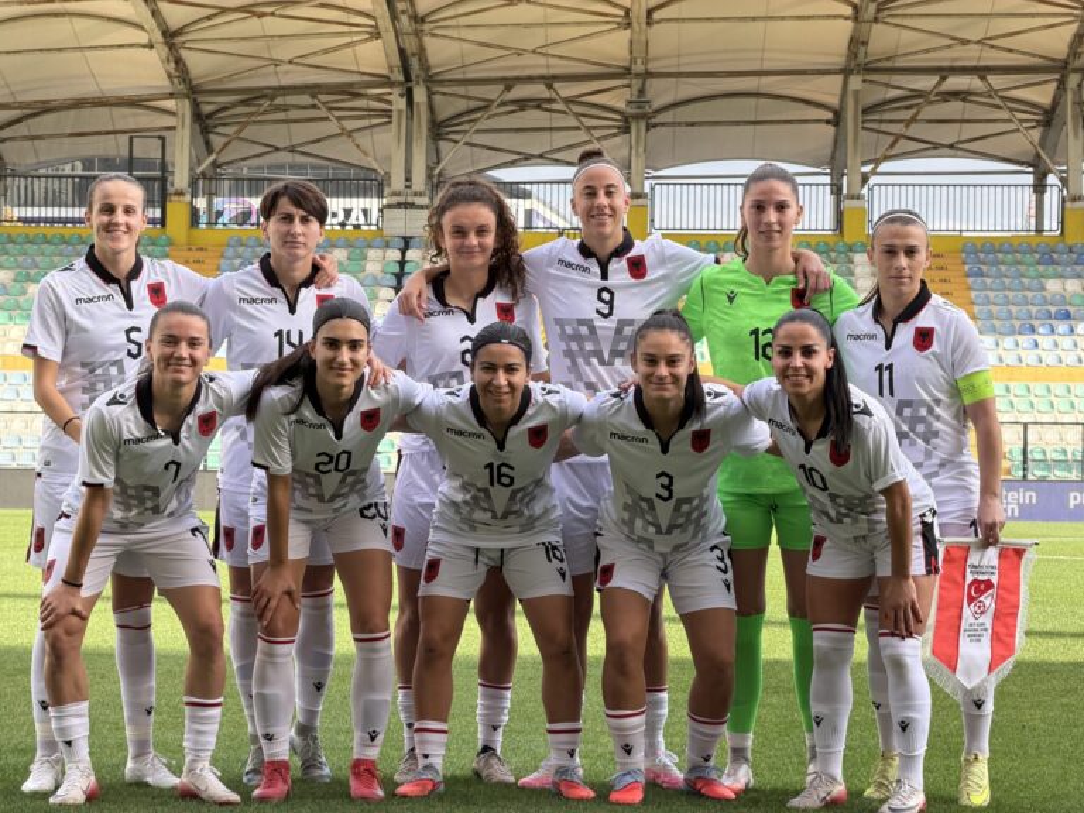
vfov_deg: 14.8
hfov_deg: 19.6
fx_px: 3131
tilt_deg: +0.6
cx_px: 542
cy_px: 406
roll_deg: -0.4
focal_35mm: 100
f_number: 2.8
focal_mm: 16.89
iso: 50
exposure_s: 1/306
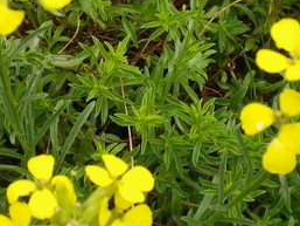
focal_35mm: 87
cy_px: 73
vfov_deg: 16.9
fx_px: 754
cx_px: 103
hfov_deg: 22.4
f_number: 3.5
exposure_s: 1/100
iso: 80
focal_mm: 5.05
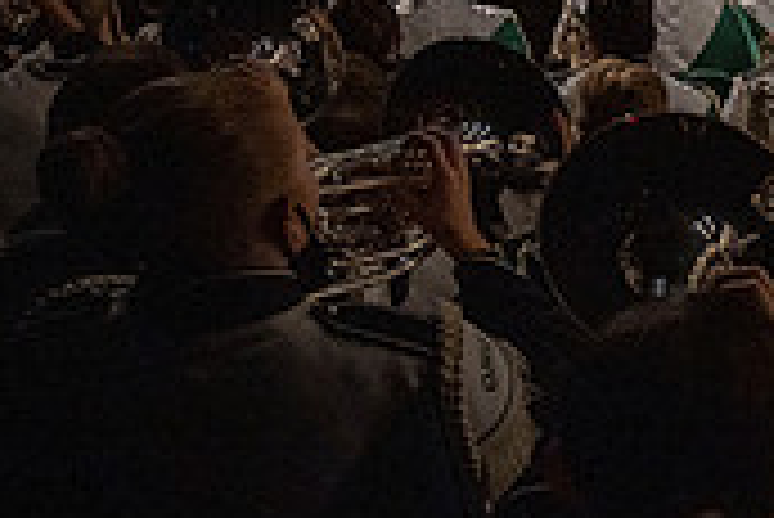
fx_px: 1743
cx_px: 1228
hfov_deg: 20.6
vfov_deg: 16.7
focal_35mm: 81
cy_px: 426
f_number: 4
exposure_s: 1/500
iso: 2500
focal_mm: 24
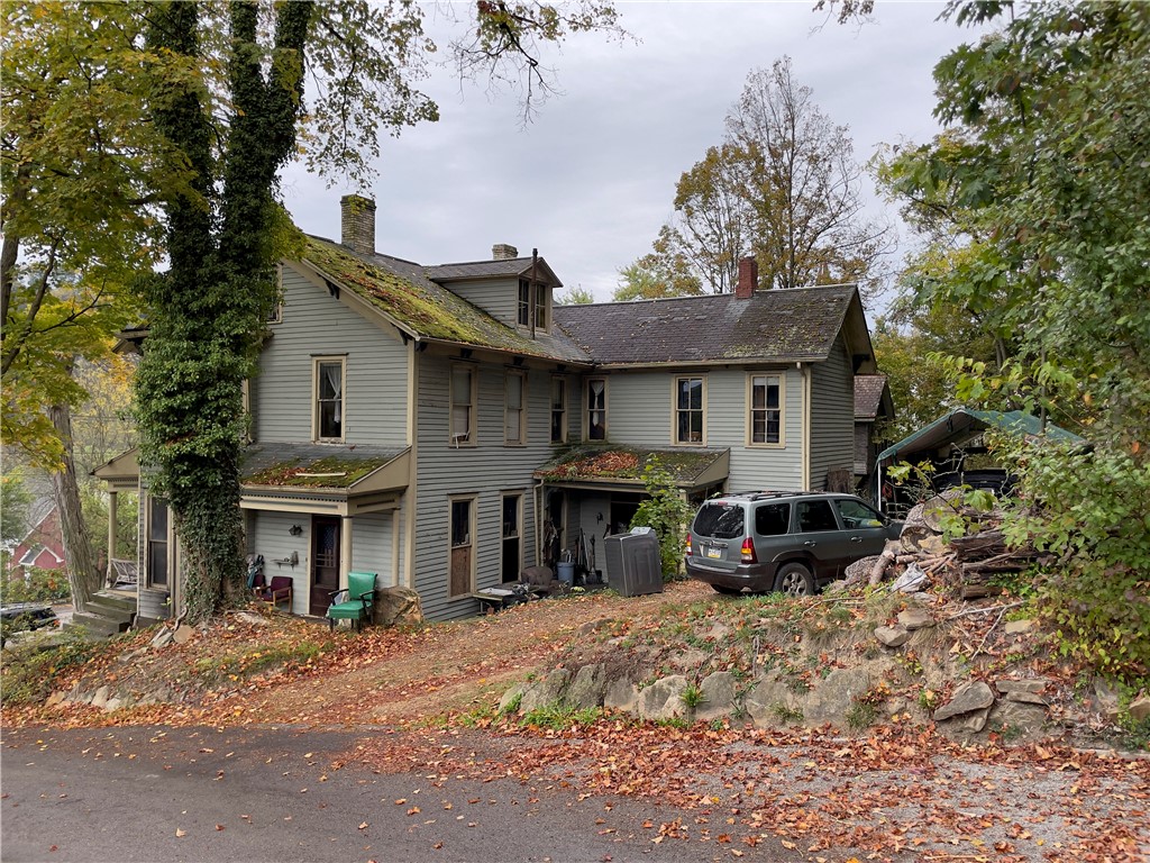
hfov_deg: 67.3
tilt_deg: -0.9
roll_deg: -0.7
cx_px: 575
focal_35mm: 26
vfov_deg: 53.1
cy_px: 432
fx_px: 864
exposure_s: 1/422
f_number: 1.6
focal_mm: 4.2
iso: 32
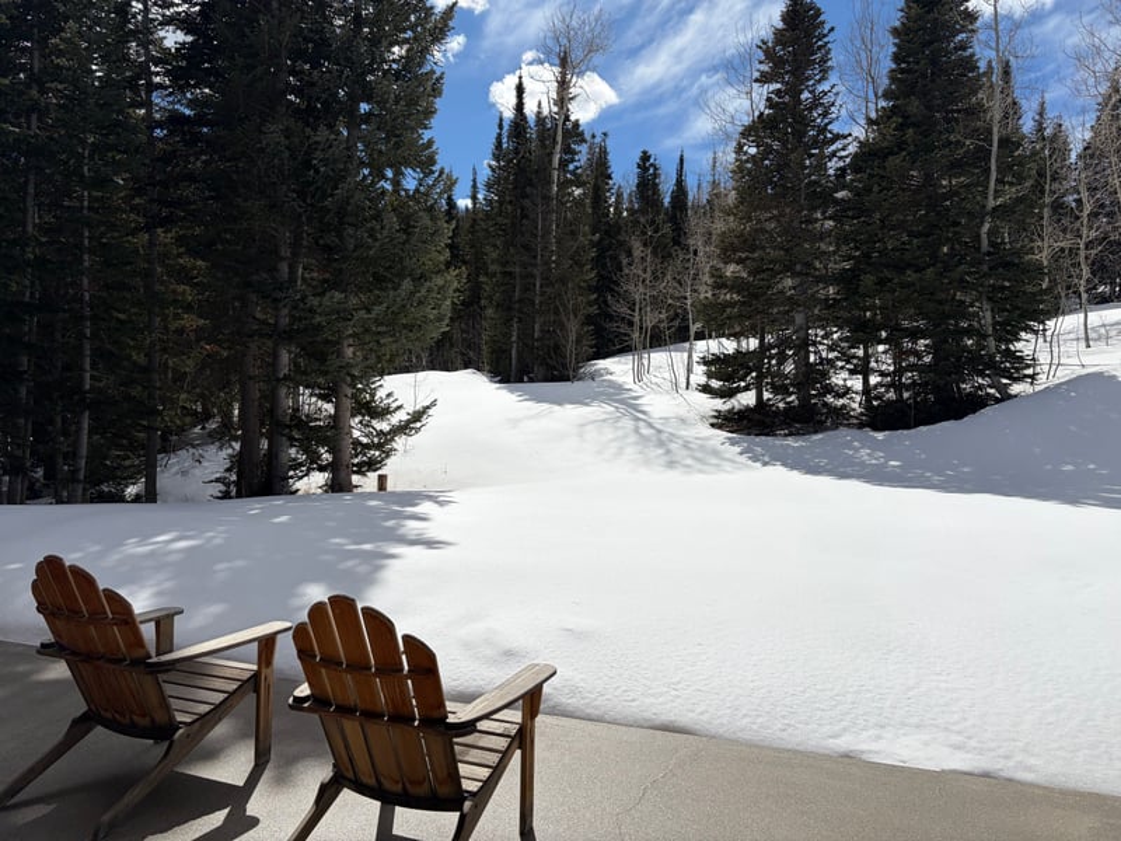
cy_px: 420
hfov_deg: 67.3
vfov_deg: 53.1
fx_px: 842
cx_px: 560
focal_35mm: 26
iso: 50
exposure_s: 1/18519
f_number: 1.6
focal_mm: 5.96
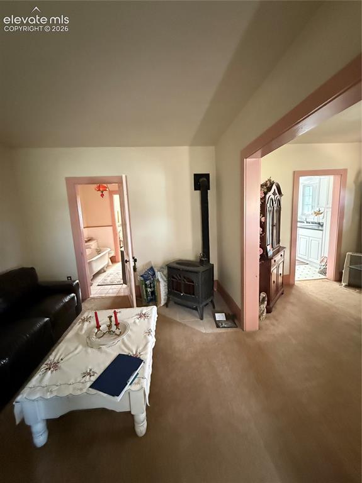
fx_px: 195
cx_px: 181
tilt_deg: -4.9
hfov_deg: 85.6
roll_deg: +4.4
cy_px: 242
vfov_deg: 102.1
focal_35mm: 14
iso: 1250
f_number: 2.2
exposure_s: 1/60
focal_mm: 2.22
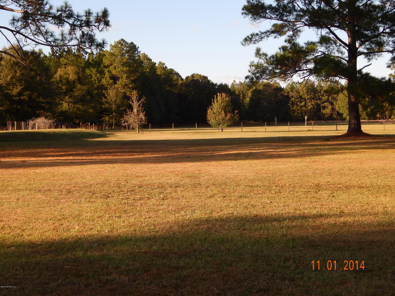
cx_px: 198
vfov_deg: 24.0
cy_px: 148
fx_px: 696
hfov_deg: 31.7
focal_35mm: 61
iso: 125
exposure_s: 1/400
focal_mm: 10.9
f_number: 4
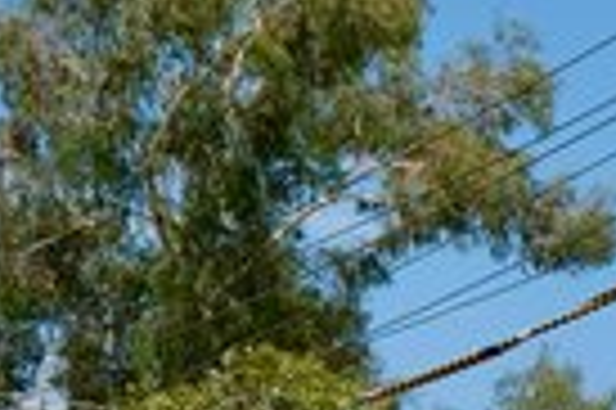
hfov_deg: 8.9
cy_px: 944
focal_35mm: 210
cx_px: 1488
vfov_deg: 6.3
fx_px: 3589
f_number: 8
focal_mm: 24
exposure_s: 1/640
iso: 200
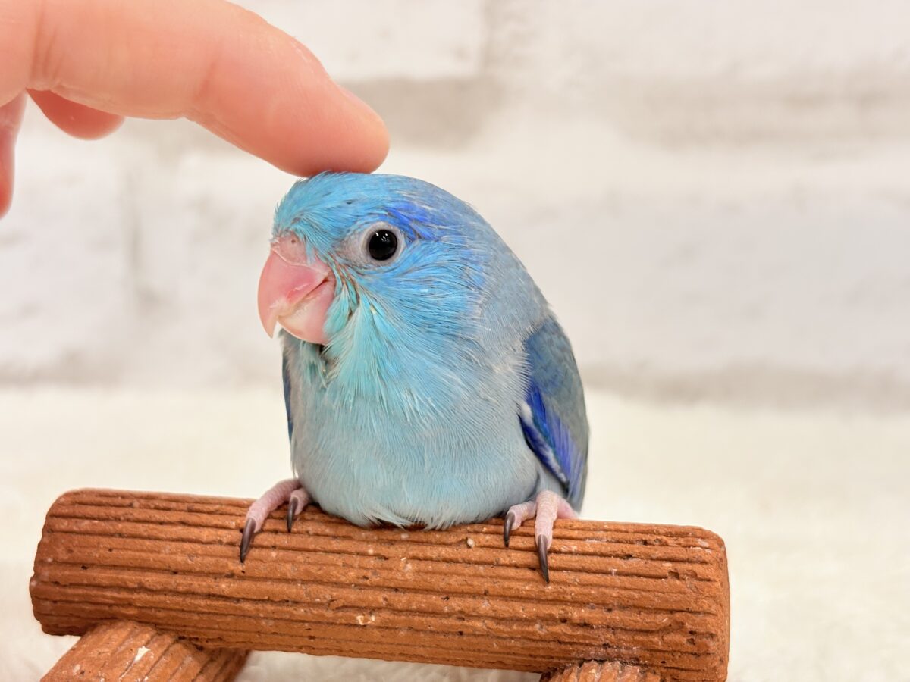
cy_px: 341
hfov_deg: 36.8
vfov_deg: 28.0
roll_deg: +0.9
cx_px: 455
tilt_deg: -10.9
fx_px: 1367
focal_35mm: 52
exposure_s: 1/50
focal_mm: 5.96
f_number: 1.6
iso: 64
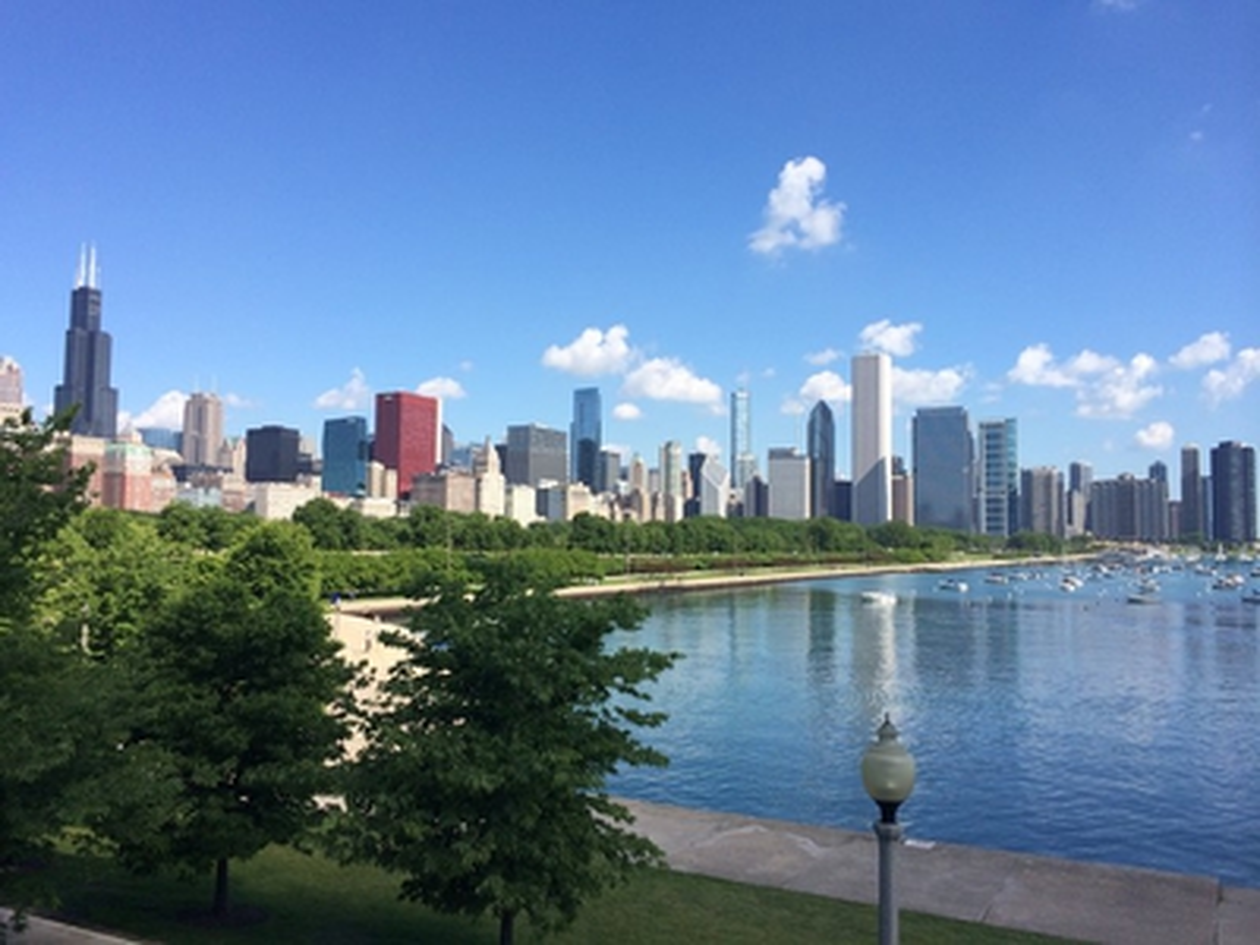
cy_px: 472
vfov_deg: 46.8
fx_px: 1092
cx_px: 630
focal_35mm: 30
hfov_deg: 60.0
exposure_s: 1/1786
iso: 40
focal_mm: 4.12
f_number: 2.2
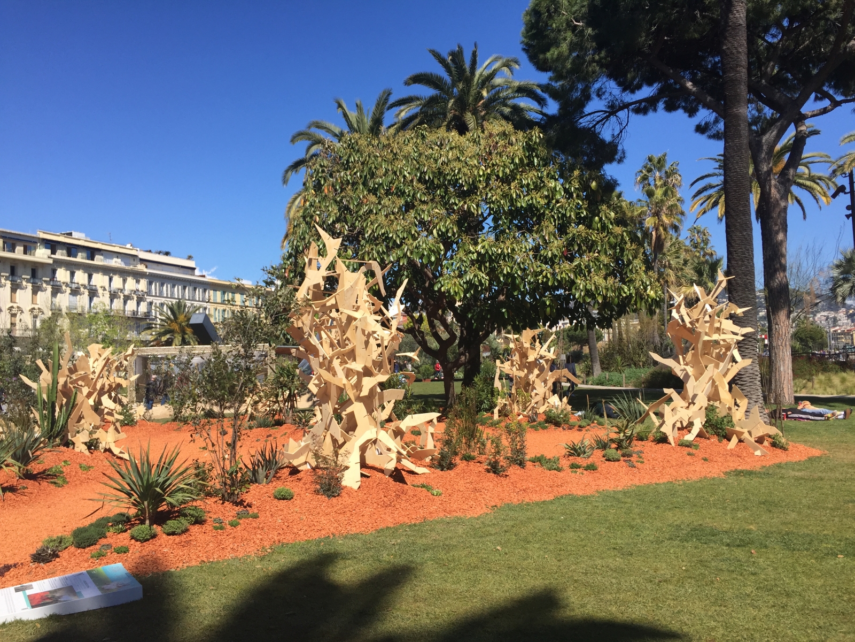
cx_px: 428
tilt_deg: +4.1
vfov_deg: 48.2
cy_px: 321
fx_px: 716
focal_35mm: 29
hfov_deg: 61.7
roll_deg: +2.1
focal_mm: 4.15
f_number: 2.2
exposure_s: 1/1799
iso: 32
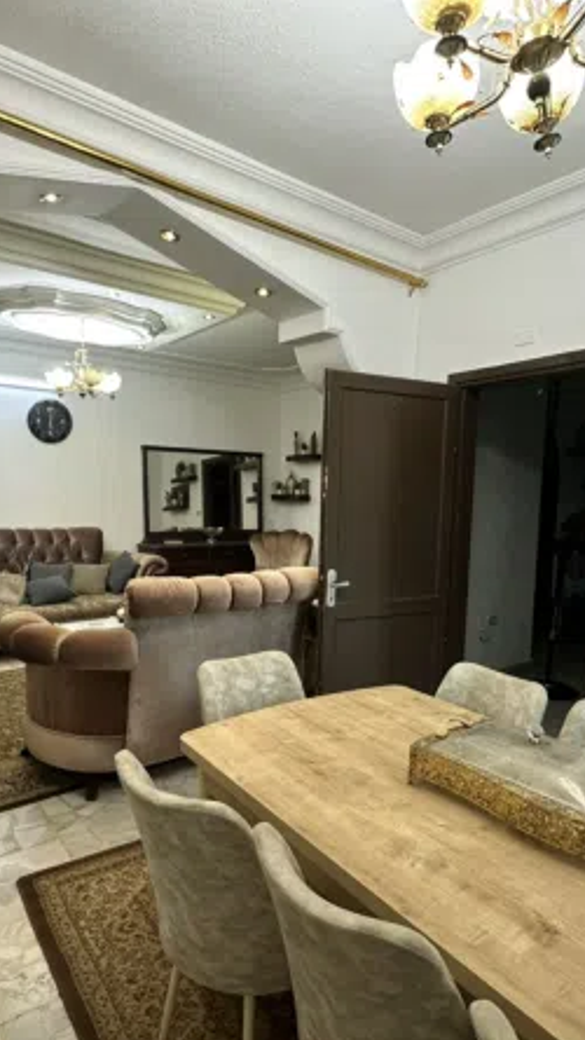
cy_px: 560
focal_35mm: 22
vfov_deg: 81.0
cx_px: 281
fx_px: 606
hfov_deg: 51.5
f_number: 2.2
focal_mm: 2.22
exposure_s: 1/50
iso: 160
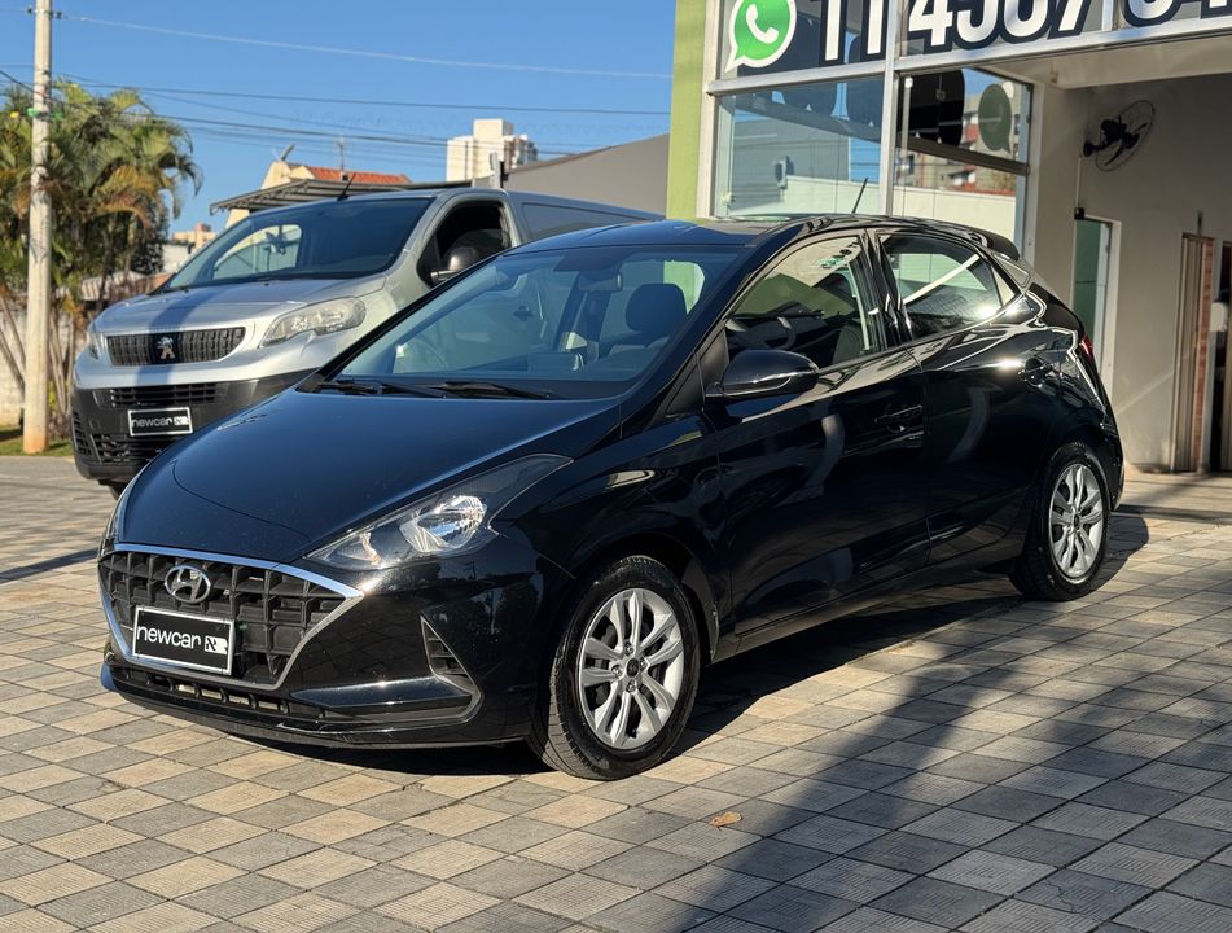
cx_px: 616
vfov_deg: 30.4
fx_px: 1714
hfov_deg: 39.5
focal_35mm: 48
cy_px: 466
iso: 64
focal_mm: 6.76
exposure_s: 1/2110
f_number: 1.78
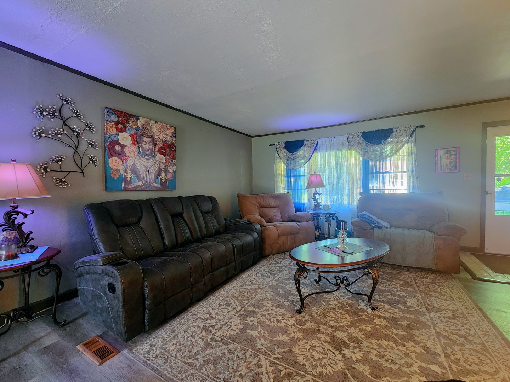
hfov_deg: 106.2
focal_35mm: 13
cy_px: 191
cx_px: 255
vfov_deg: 89.9
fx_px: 192
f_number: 2.2
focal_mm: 2.2
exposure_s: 1/30
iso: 400
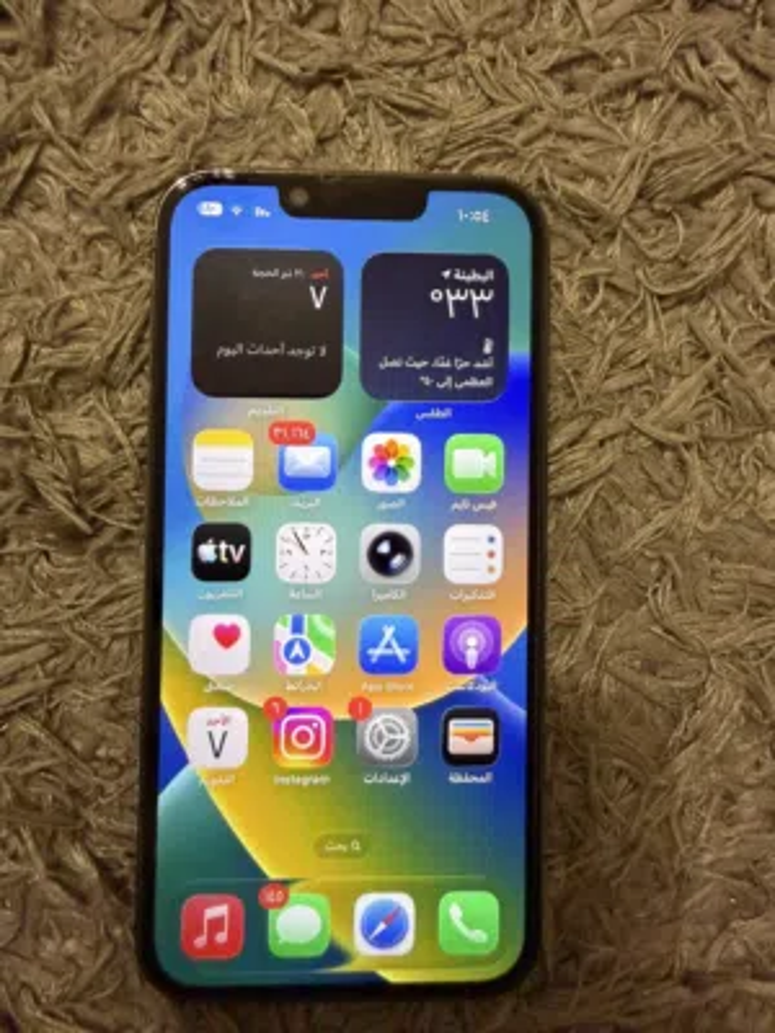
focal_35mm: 24
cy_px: 516
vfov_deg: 71.6
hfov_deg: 56.8
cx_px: 388
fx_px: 716
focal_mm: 2.22
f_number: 2.2
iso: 400
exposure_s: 1/60
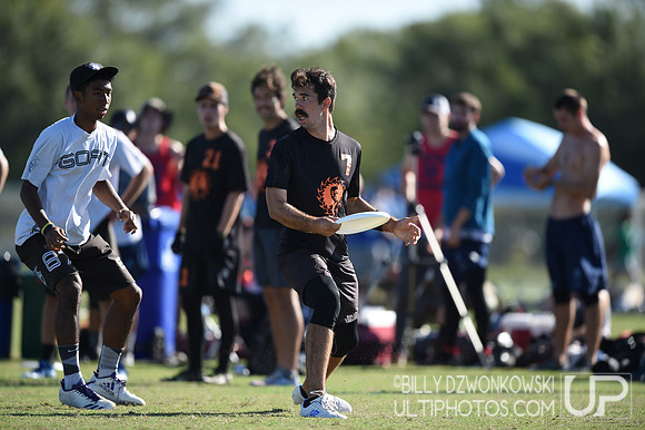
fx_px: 7162
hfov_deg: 5.2
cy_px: 215
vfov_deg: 3.4
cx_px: 322
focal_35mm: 400
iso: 200
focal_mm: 400
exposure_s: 1/2000
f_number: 2.8
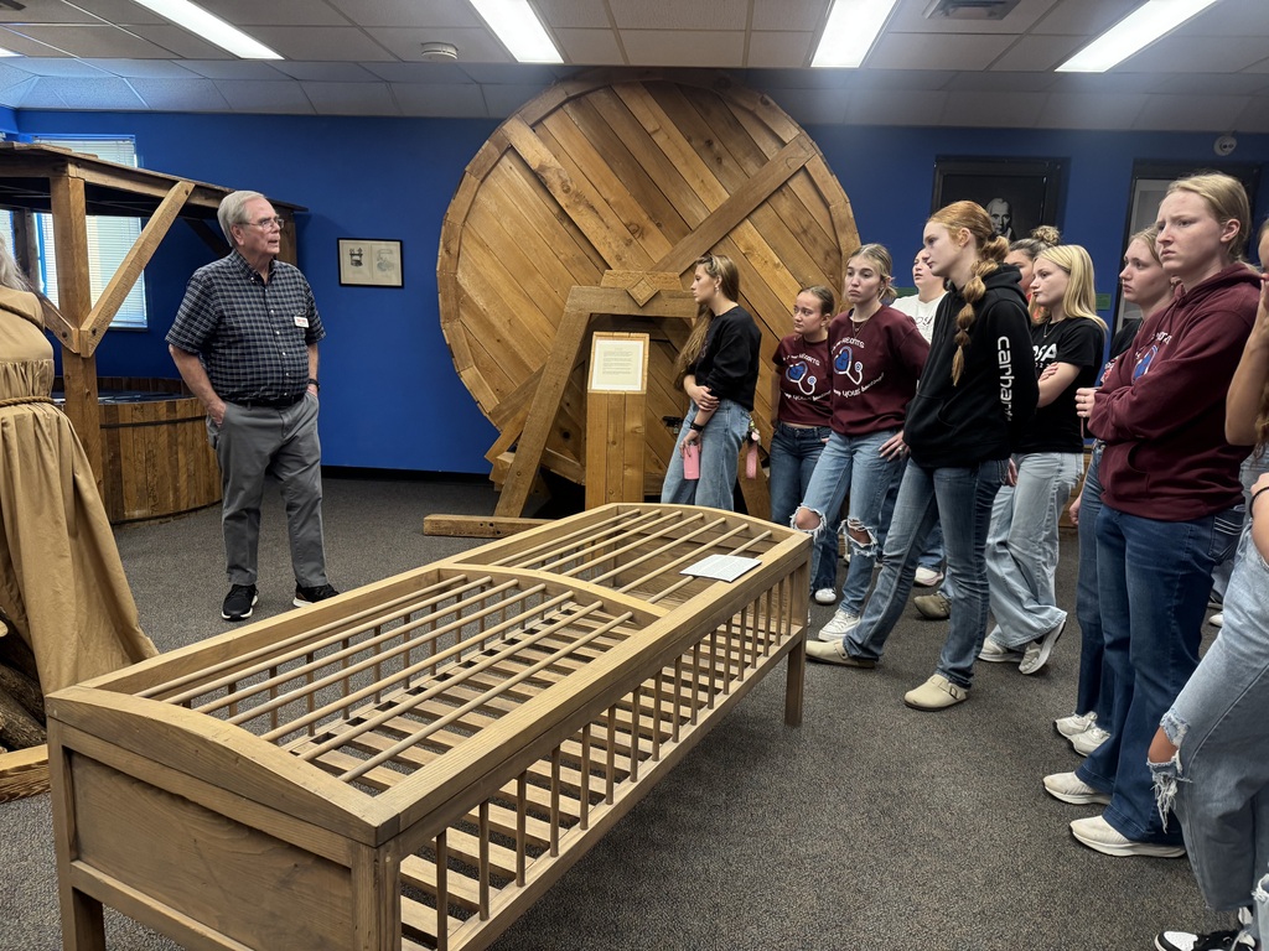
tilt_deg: -11.1
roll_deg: -2.4
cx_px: 634
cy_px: 476
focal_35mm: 24
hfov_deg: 71.6
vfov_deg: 56.8
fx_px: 880
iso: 250
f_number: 1.78
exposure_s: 1/60
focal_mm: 6.76
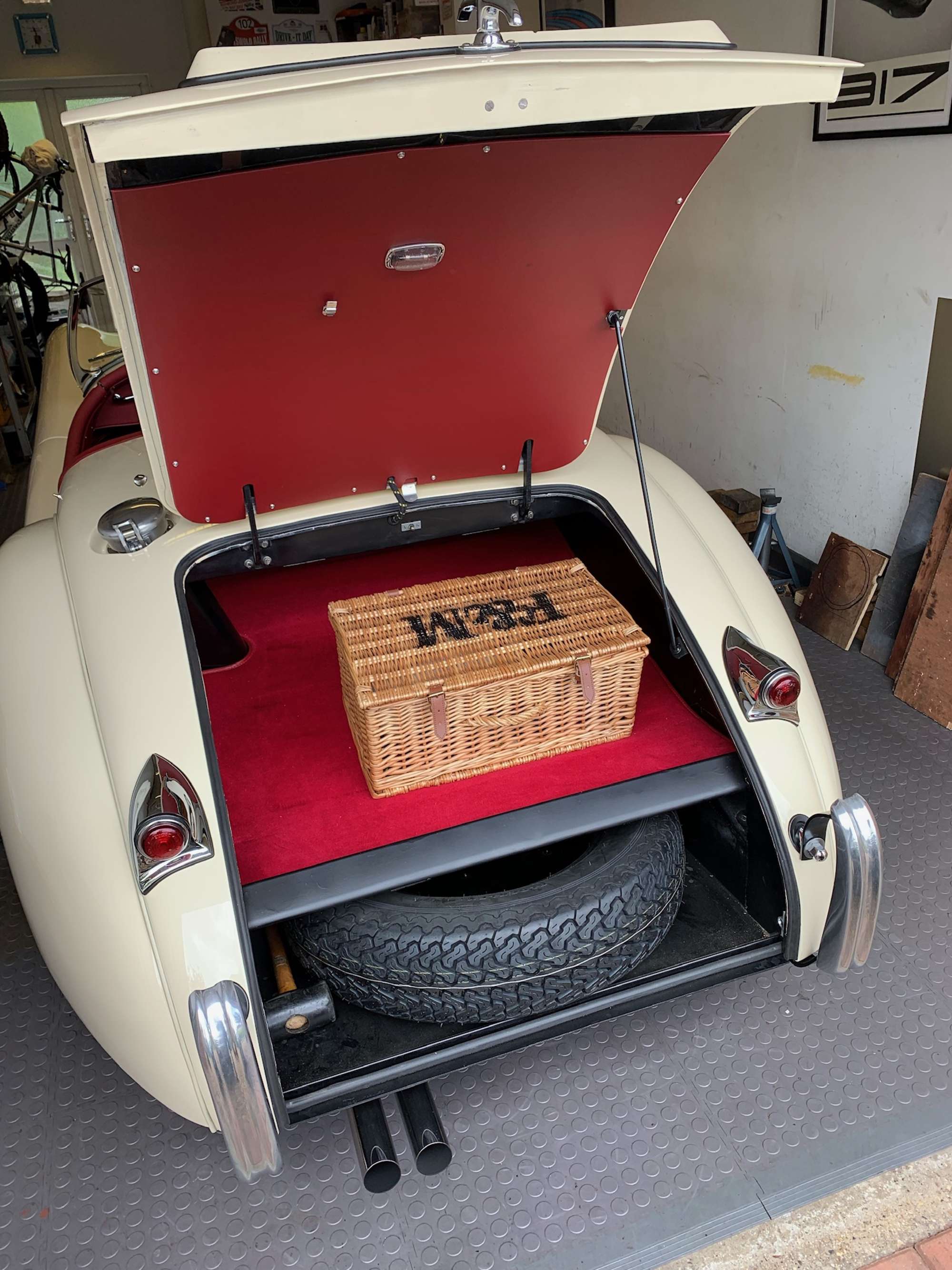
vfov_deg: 67.3
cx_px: 476
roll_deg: +3.6
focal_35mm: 26
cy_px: 635
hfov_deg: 53.1
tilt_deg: -24.1
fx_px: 953
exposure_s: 1/242
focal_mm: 4.25
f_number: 1.8
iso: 25
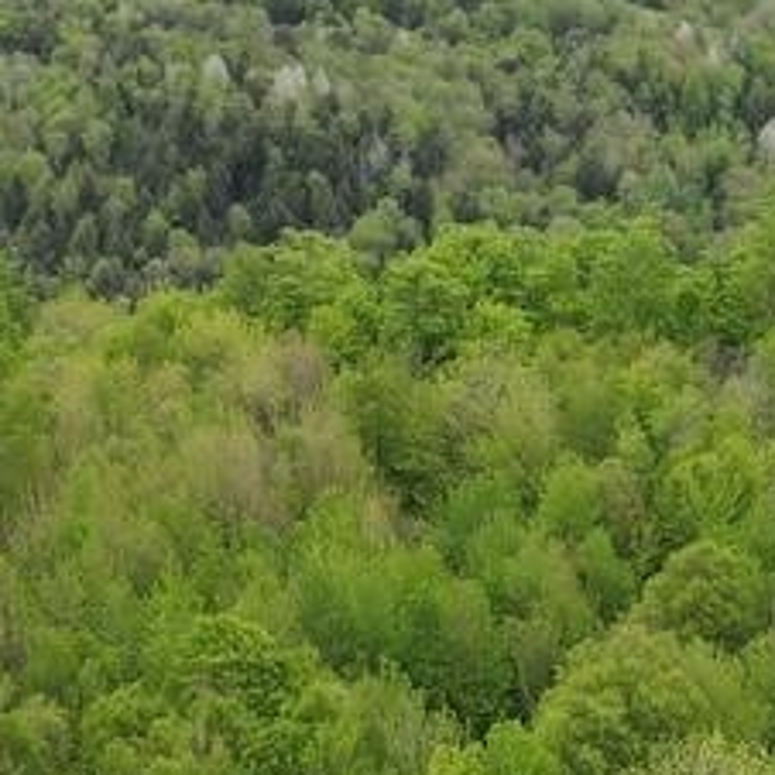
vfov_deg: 17.1
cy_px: 741
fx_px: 2533
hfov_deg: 16.9
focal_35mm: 100
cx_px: 814
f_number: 2.8
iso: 100
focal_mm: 4.5
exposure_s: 1/160
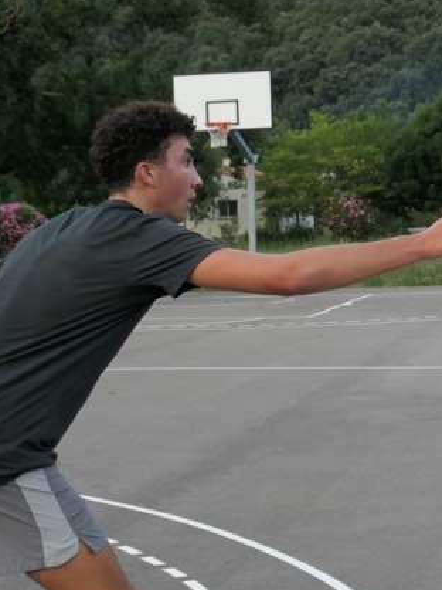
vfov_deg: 19.6
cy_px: 355
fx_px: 1702
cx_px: 238
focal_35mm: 100
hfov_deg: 14.8
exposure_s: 1/250
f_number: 2.8
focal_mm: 17.7
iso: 400
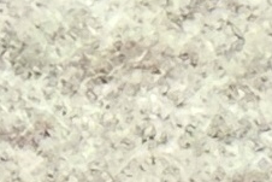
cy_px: 533
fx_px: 1058
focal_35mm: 140
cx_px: -129
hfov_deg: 13.8
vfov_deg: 8.4
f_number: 2.2
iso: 40
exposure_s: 1/662
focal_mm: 2.22
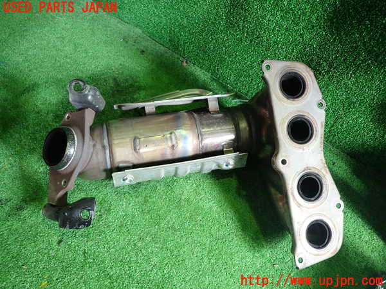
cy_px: 144
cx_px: 193
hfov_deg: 69.4
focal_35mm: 25
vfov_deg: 54.9
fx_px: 279
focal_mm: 4.5
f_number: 2
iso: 200
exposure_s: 1/50
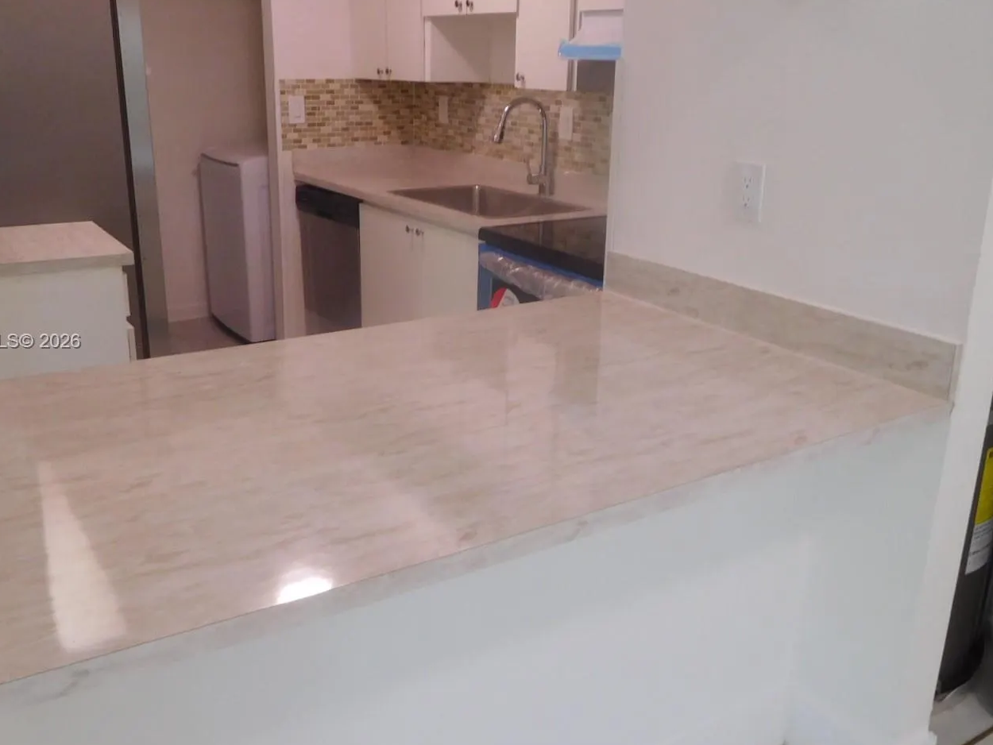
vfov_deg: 44.1
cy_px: 342
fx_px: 918
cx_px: 469
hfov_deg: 56.8
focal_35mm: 32
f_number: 3.4
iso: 220
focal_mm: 4.5
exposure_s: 1/30
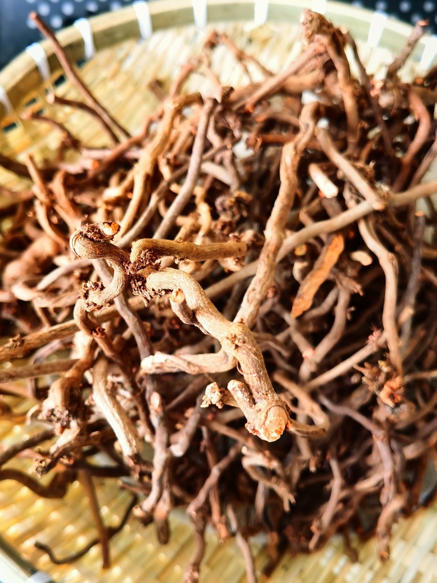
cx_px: 240
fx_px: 522
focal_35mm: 31
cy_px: 322
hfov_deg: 45.4
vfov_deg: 58.2
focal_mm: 5.54
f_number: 1.8
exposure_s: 1/299
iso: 400
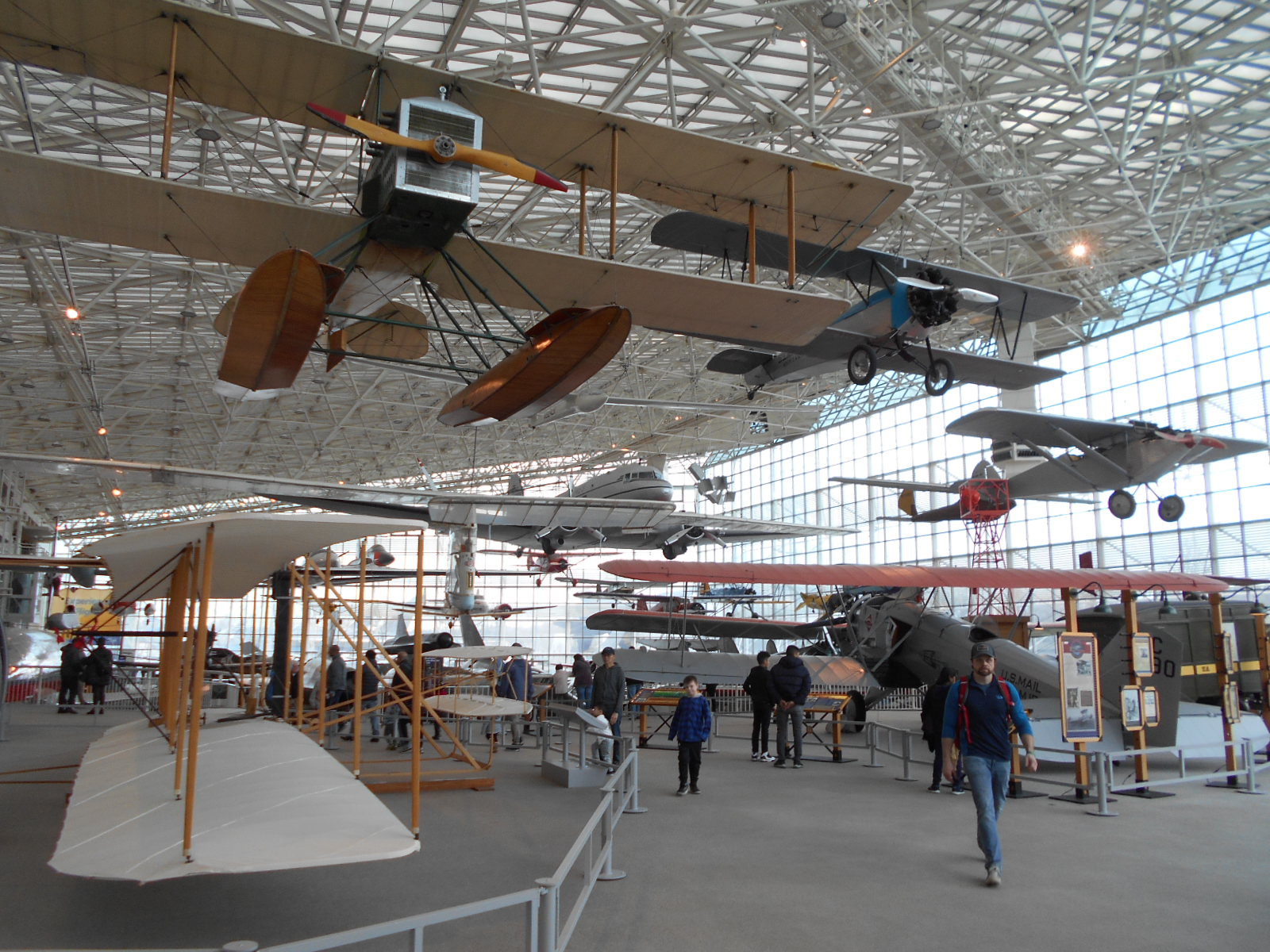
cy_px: 476
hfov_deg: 67.3
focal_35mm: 26
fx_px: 954
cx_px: 635
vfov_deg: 53.1
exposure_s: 1/50
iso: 80
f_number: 3.2
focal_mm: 4.6
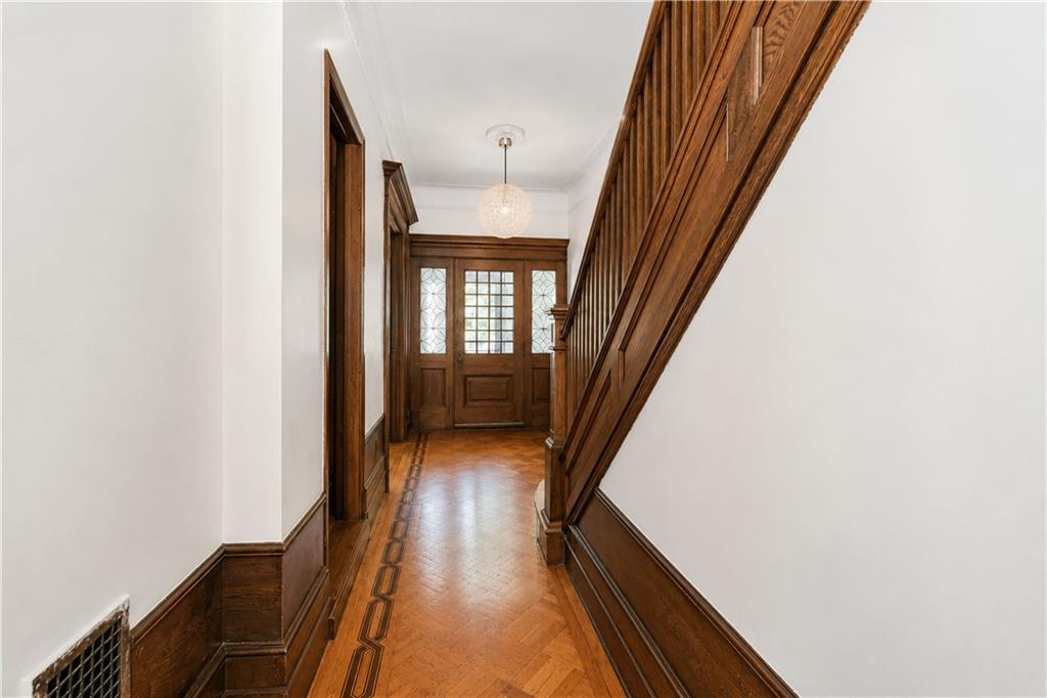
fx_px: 436
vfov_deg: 77.3
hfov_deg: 100.4
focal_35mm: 15
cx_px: 524
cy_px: 349
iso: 2000
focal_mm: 10
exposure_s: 1/60
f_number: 8
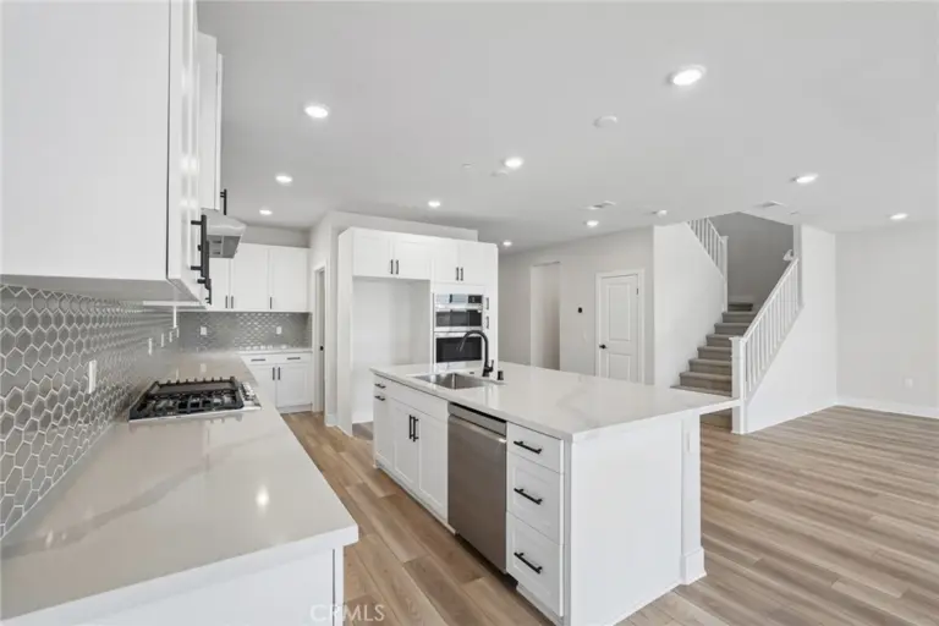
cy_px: 313
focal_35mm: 16
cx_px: 470
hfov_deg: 96.7
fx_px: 417
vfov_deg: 73.7
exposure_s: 1/30
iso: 400
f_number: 8
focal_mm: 16
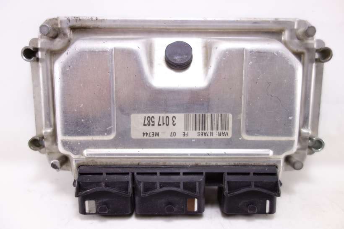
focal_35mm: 28
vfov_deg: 46.4
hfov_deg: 65.5
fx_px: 268
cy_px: 114
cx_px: 172
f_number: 1.8
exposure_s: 1/100
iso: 125
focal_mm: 10.4
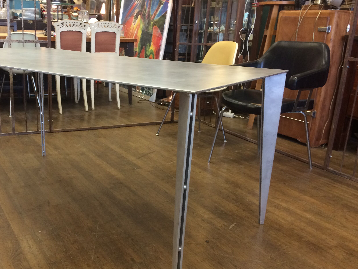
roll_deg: -2.0
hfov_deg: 48.4
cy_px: 150
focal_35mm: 38
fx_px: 393
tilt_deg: -19.1
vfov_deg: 37.7
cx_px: 130
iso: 160
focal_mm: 4.15
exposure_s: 1/33
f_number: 2.2
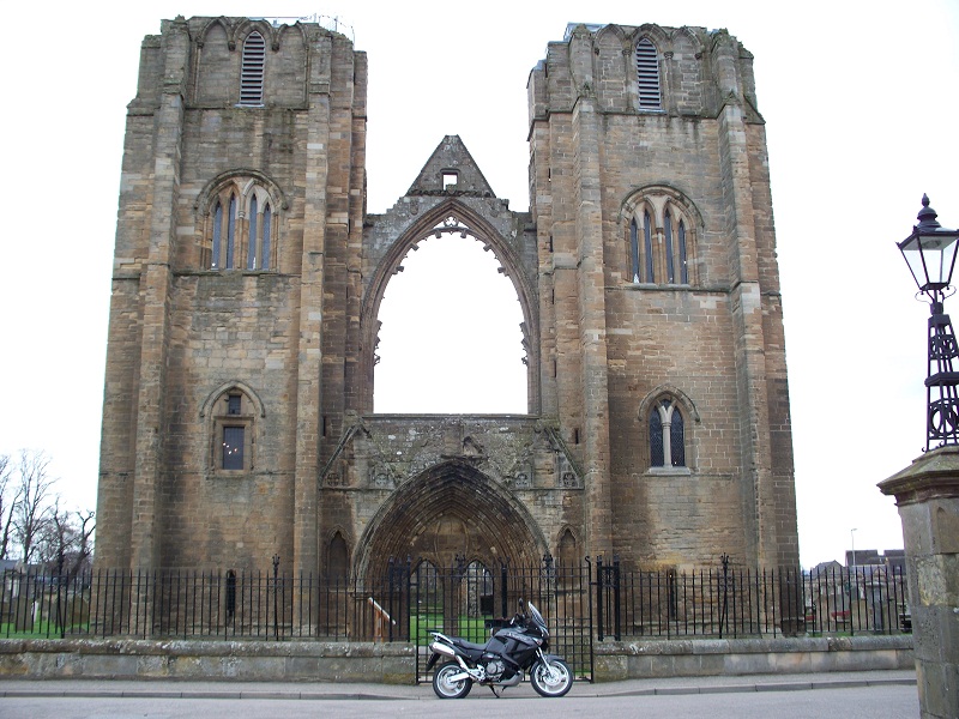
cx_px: 480
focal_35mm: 36
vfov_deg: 39.7
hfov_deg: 51.4
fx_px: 997
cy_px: 360
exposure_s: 1/100
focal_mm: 7.54
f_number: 2.8
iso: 64
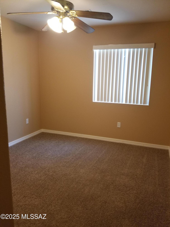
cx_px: 85
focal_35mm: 26
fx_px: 170
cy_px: 114
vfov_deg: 67.3
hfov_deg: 53.1
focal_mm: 4.25
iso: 200
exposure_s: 1/30
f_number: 1.7
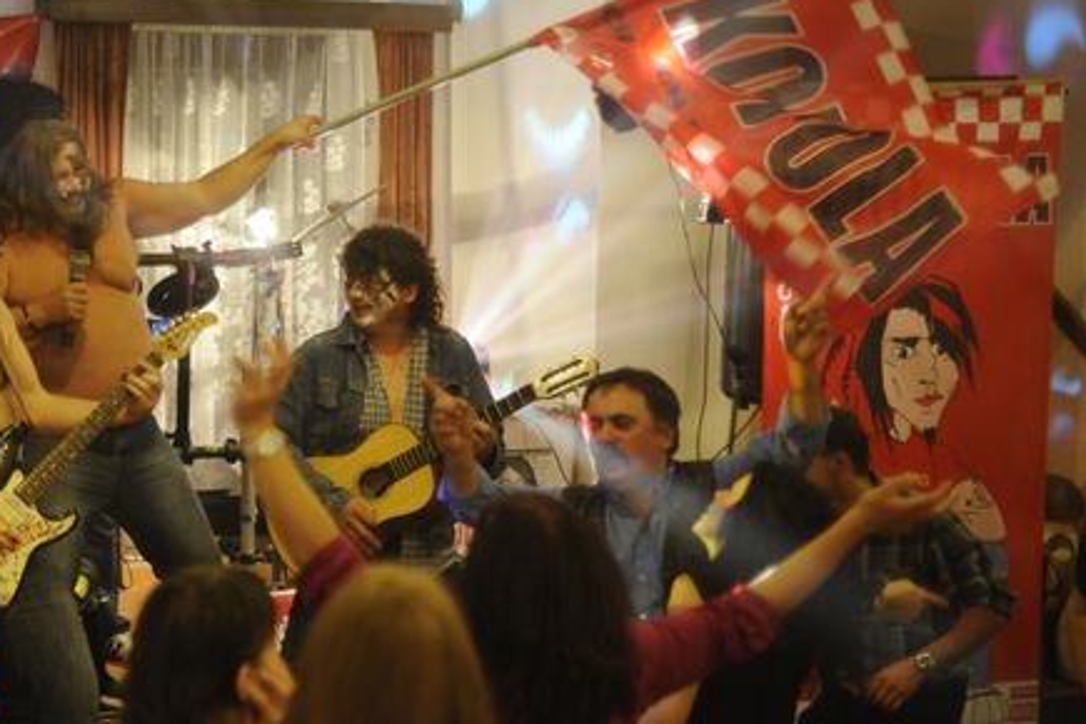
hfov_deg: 21.6
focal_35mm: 92
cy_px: 471
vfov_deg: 14.8
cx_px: 90
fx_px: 2775
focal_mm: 50
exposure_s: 1/100
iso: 2000
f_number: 1.8
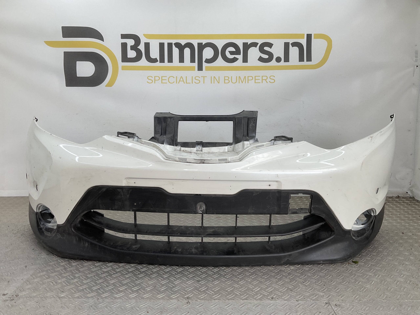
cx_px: 210
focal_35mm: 29
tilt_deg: -10.0
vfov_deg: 48.2
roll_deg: -1.5
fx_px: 352
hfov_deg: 61.7
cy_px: 158
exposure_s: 1/198
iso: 16
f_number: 1.8
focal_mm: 3
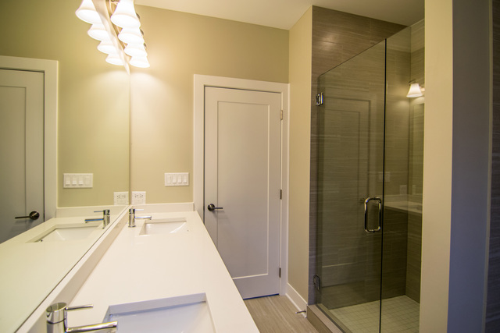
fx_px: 250
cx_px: 250
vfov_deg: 67.4
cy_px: 166
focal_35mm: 18
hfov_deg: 90.0
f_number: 2.8
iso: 200
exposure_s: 1/125
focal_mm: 12
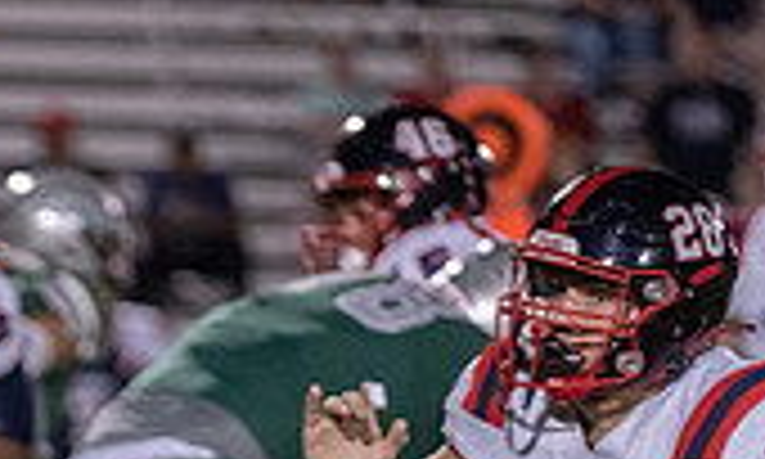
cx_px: -533
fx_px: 14433
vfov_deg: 1.8
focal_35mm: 700
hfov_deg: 3.0
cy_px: 950
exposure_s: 1/1000
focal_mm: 174
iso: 5000
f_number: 2.8
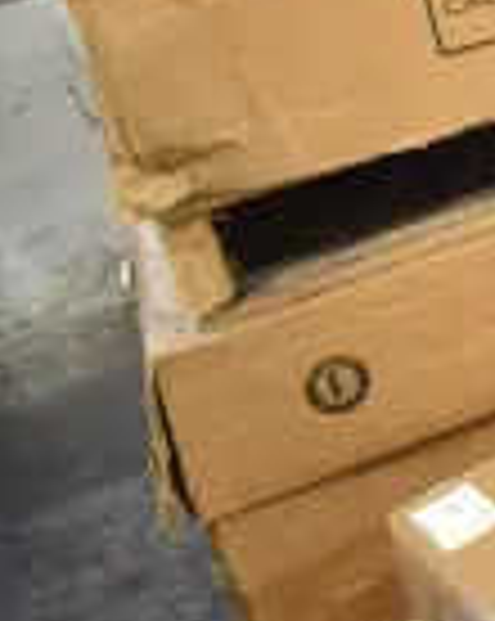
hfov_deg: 10.6
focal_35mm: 112
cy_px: -83
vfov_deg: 16.6
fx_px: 2056
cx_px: 1368
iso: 500
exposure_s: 1/30
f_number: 3.5
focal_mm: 18
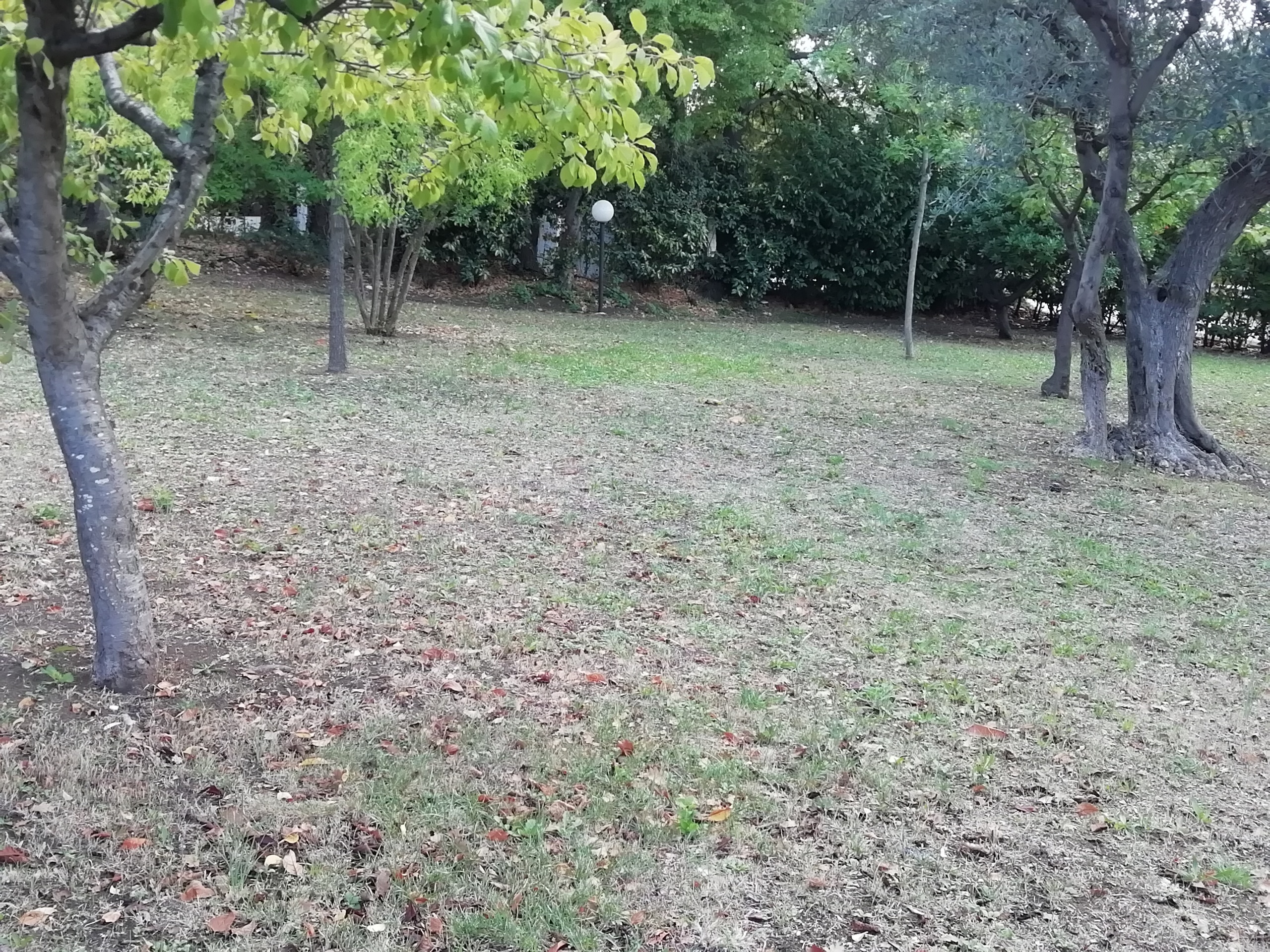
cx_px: 635
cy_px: 476
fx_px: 1541
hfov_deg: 44.8
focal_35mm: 42
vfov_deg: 34.3
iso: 50
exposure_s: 1/126
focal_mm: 3.46
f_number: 2.2
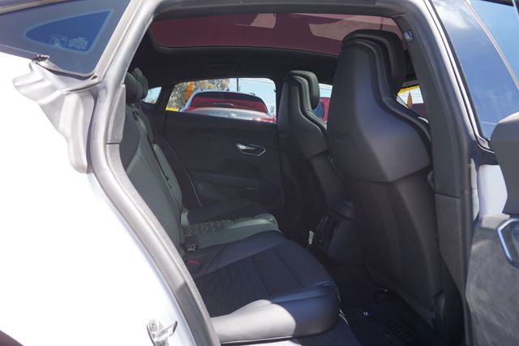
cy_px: 173
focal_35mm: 24
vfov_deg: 53.1
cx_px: 260
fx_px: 346
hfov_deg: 73.8
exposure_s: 1/80
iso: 100
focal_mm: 16
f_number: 5
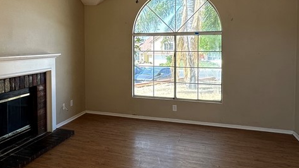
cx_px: 109
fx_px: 262
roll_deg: +0.2
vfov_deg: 35.3
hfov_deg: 58.6
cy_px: 55
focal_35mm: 33
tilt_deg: -0.6
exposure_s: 1/144
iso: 40
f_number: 2.2
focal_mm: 2.22
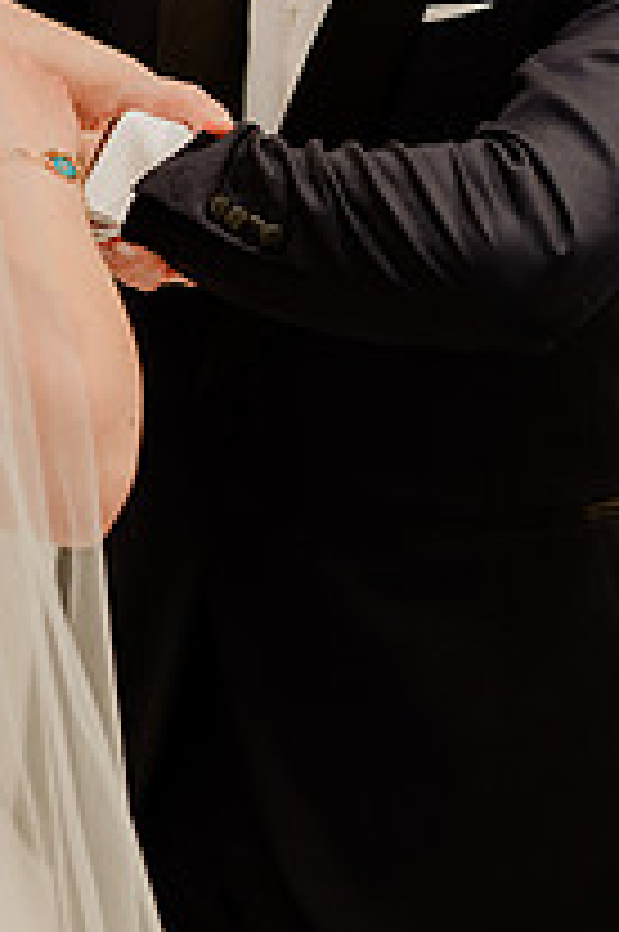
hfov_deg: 6.0
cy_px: 45
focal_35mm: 227
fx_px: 5874
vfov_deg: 9.0
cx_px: 34
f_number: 2.5
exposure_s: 1/100
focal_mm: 105
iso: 800
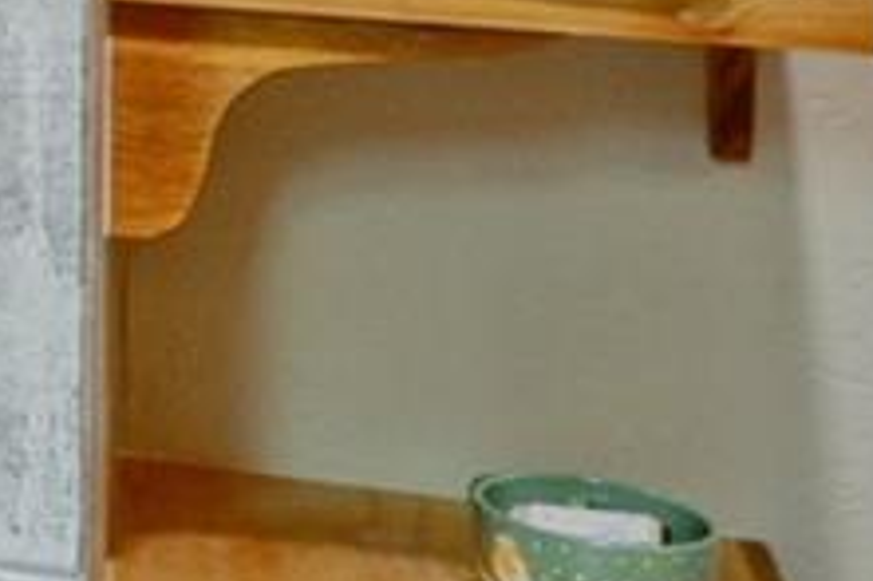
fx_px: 2980
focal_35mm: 123
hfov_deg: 12.6
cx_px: -1288
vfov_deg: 10.4
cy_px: -514
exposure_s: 1/10
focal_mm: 17
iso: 400
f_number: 8
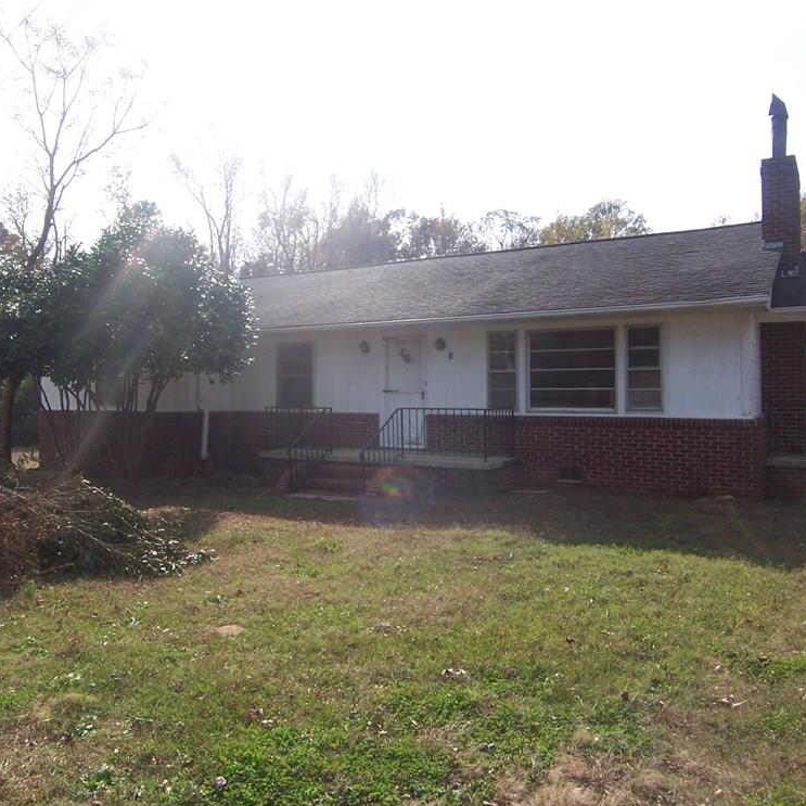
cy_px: 392
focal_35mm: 28
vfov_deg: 57.3
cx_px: 384
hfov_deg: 57.3
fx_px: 738
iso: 64
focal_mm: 3.8
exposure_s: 1/200
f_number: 5.6
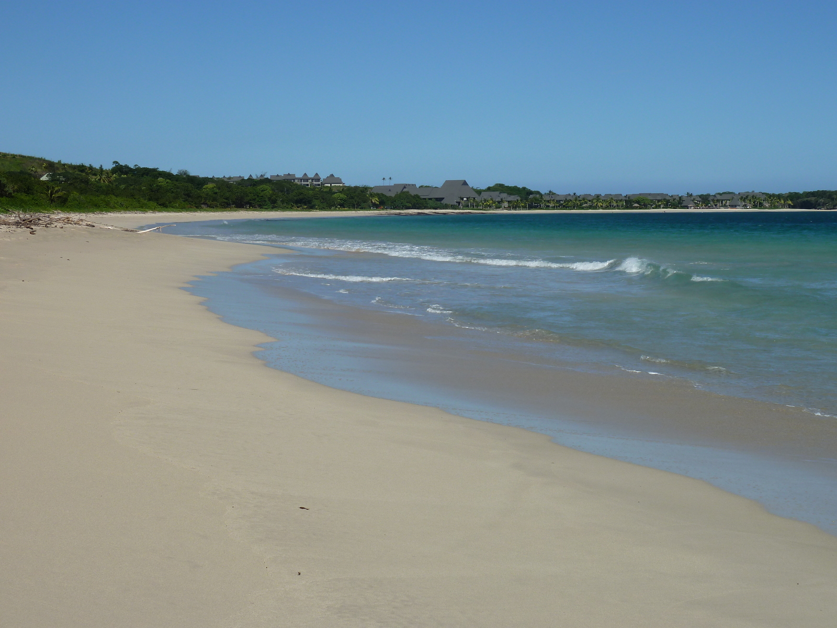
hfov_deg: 32.7
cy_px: 314
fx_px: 1427
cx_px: 418
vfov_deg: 24.8
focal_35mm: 59
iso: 80
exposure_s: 1/640
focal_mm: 9.7
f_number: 5.6
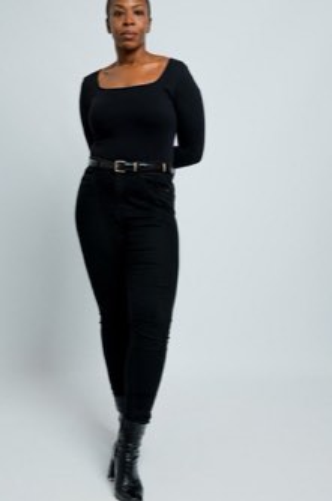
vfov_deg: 41.4
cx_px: 146
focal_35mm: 48
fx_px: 662
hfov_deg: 28.1
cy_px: 224
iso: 640
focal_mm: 34.5
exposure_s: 1/125
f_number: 7.1
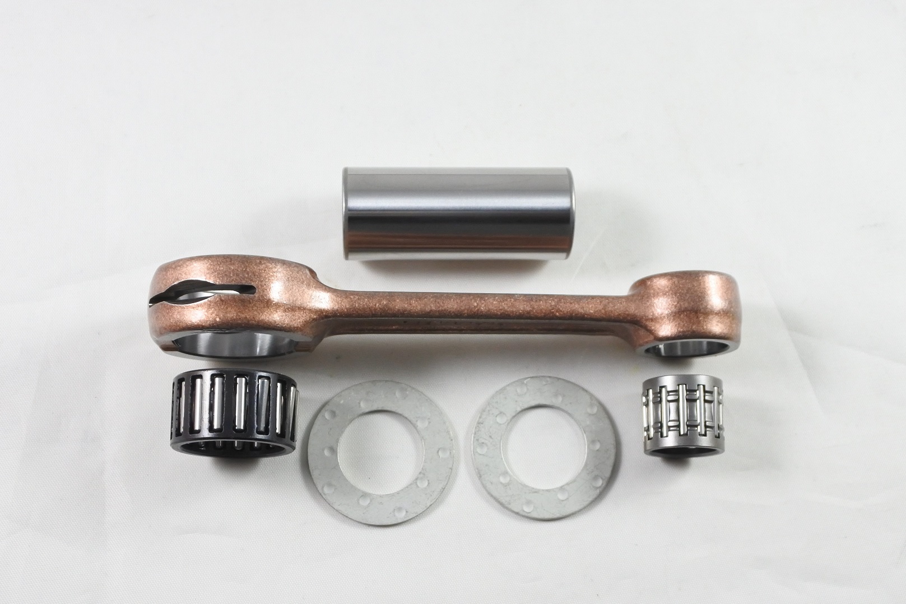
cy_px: 302
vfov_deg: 36.9
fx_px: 906
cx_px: 453
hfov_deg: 53.1
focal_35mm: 36
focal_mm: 13.4
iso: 640
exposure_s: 1/125
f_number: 4
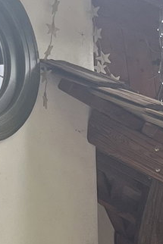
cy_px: 353
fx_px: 1214
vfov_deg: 11.1
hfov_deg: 7.7
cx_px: 37
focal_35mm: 179
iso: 50
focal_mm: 5.1
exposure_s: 1/397
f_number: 1.6
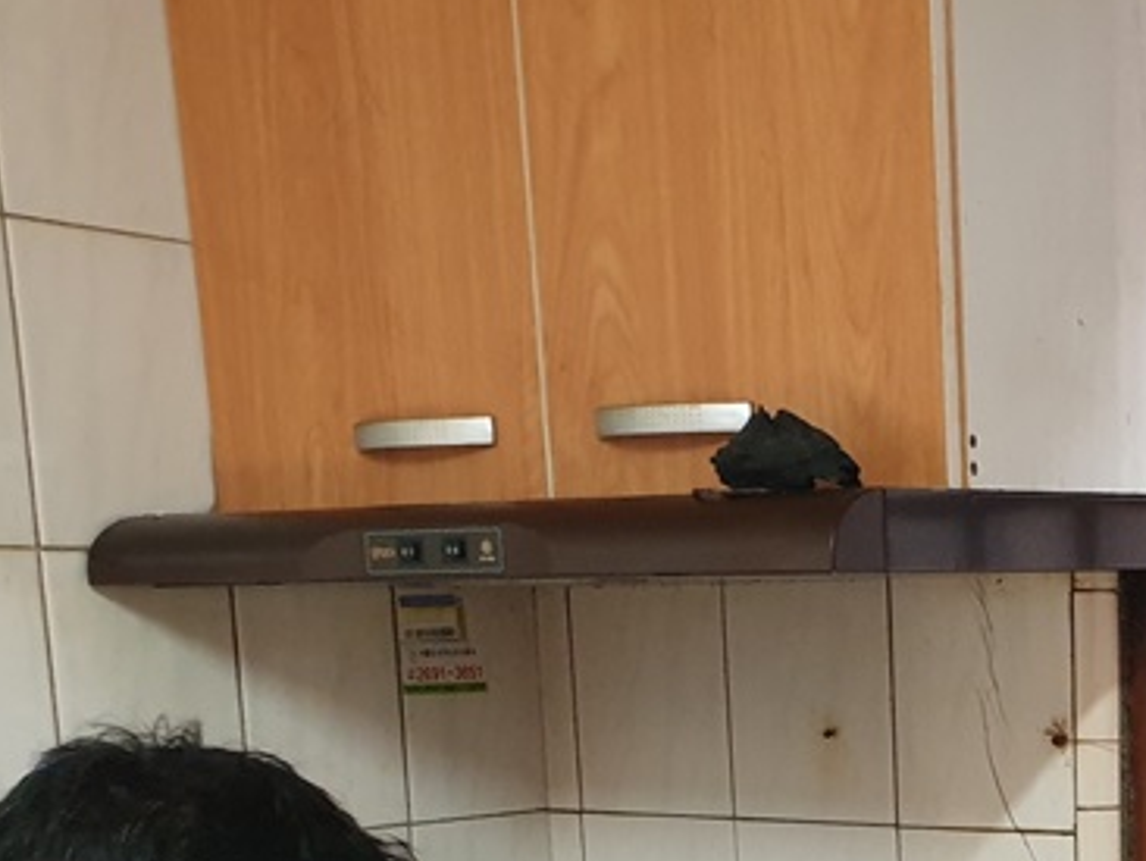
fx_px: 2352
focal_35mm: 71
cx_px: 1099
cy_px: 1149
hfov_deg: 26.2
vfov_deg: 19.1
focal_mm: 4.3
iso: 400
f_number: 2.4
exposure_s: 1/60
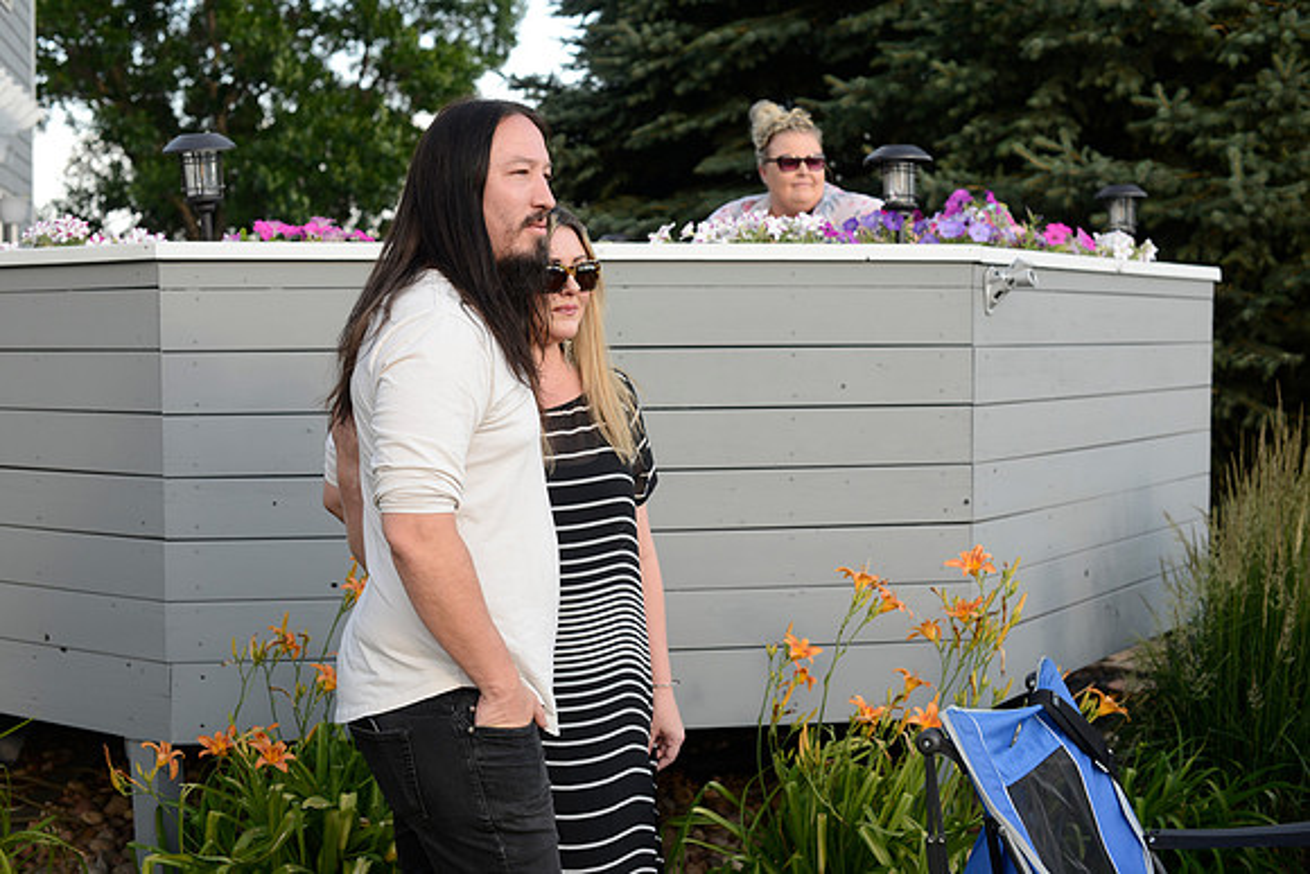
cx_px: 655
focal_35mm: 50
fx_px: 1820
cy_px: 437
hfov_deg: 39.6
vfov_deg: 27.0
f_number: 5
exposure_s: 1/200
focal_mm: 50
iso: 200
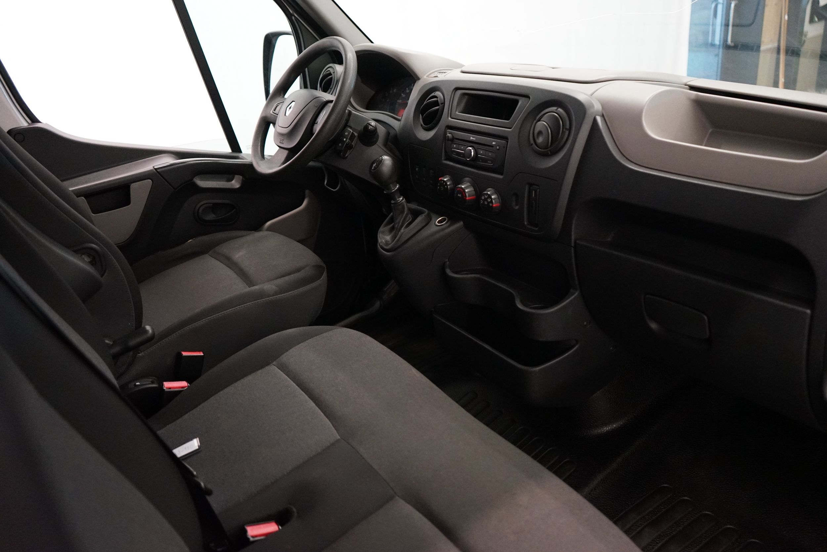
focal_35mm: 28
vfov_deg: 46.4
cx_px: 414
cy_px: 276
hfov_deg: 65.5
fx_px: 643
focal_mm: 28
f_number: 3.5
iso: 4000
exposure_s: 1/160
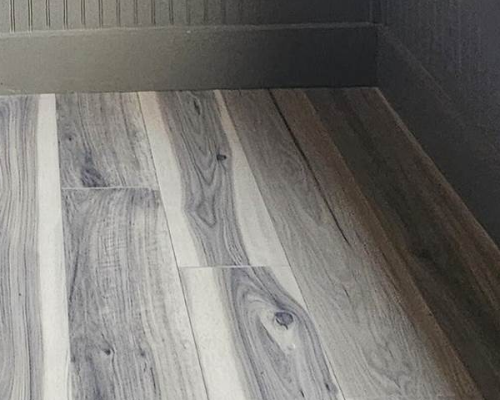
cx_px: 48
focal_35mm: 65
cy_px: -257
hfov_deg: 28.0
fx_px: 962
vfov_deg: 19.4
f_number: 2.2
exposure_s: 1/40
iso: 400
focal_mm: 2.2
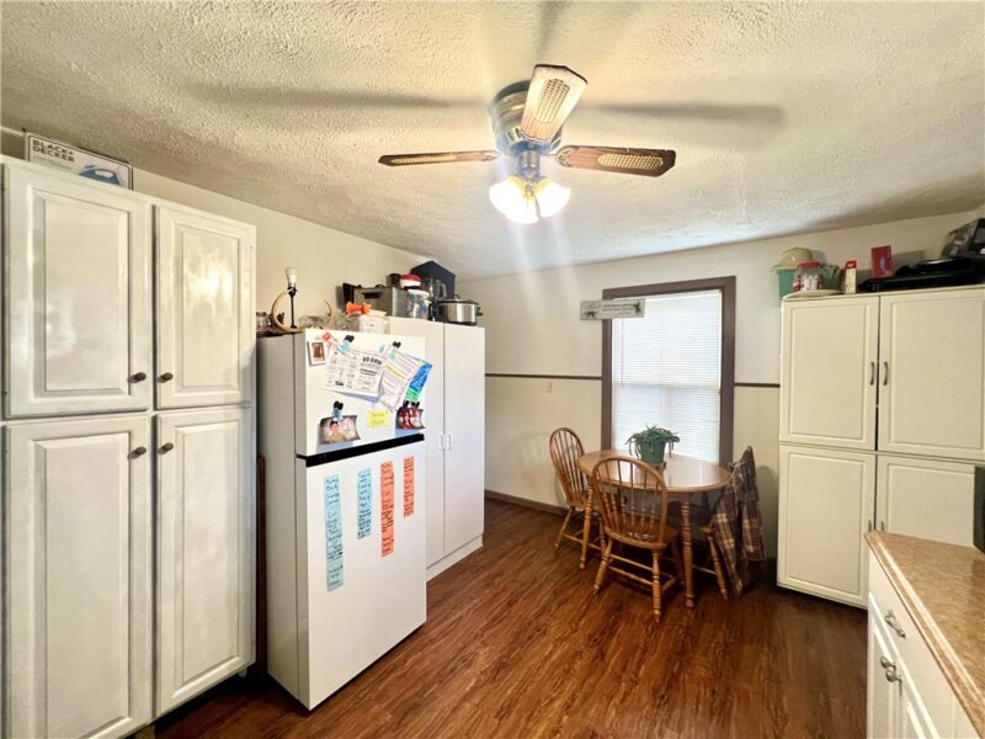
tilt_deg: -0.9
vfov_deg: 89.9
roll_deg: -0.2
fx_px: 370
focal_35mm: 13
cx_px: 492
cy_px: 370
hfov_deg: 106.2
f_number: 1.8
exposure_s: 1/60
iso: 200
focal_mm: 1.57
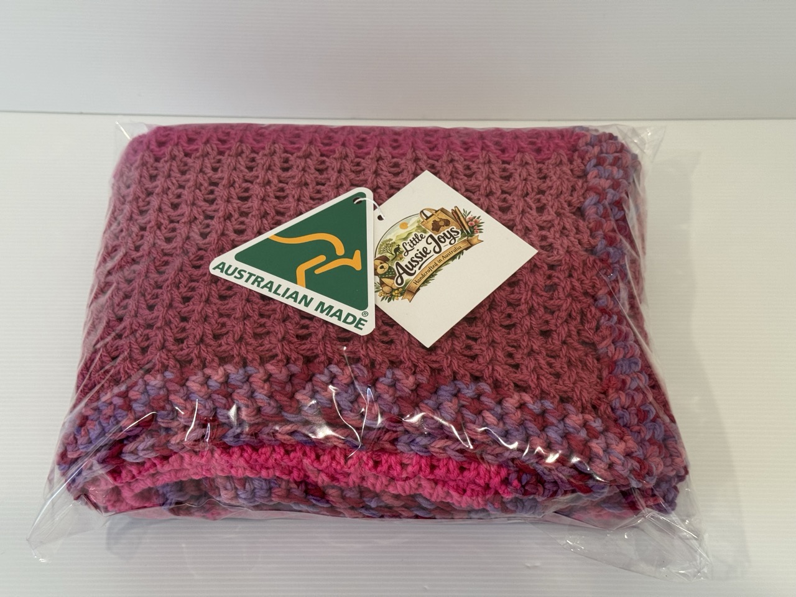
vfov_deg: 30.3
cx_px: 398
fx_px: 1104
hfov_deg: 39.7
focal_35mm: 48
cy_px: 298
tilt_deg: -56.9
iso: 100
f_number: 1.78
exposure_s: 1/93
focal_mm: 6.76
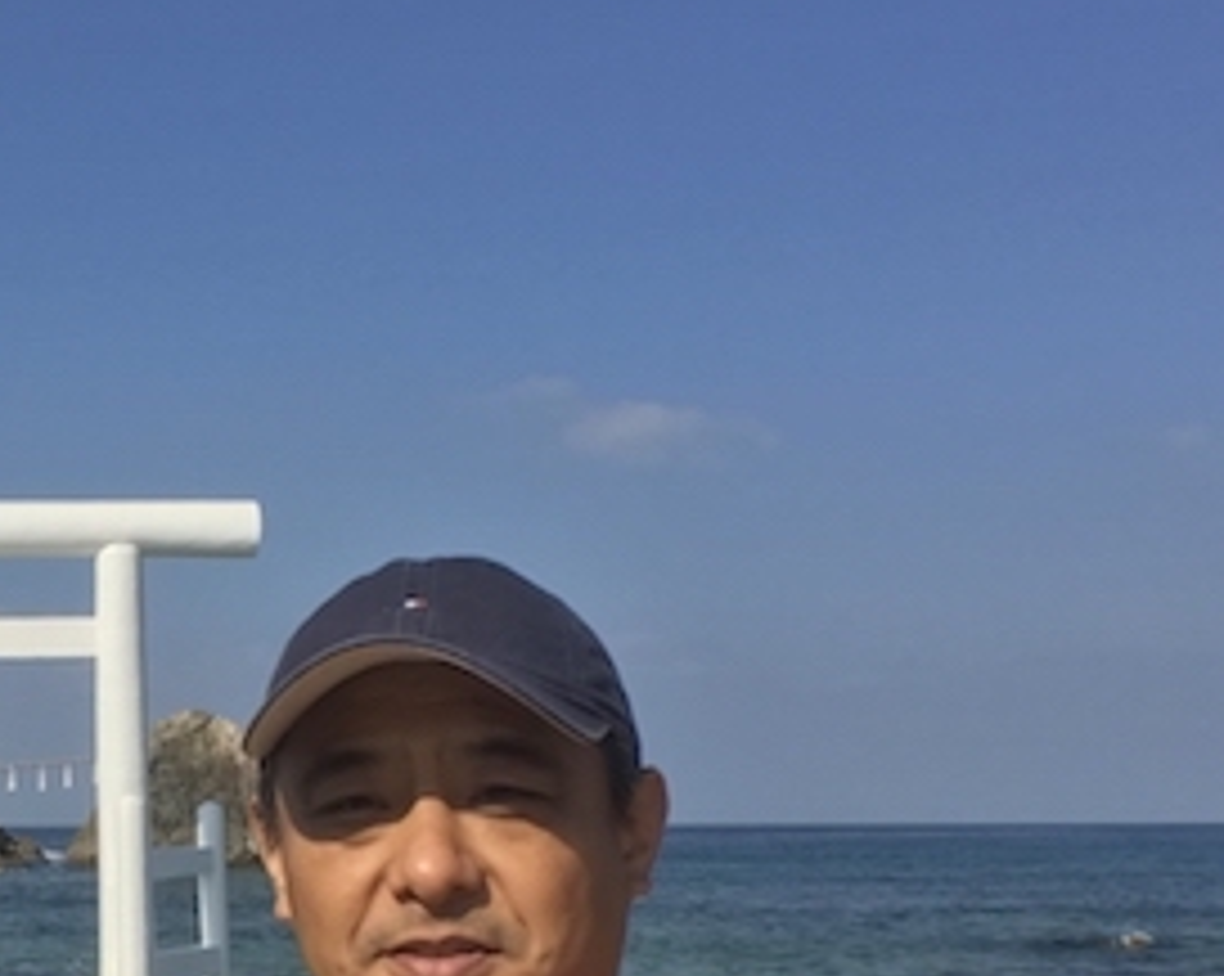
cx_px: 86
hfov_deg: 26.5
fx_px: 2497
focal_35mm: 69
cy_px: 798
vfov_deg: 21.8
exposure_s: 1/935
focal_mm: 2.87
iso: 25
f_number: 2.2
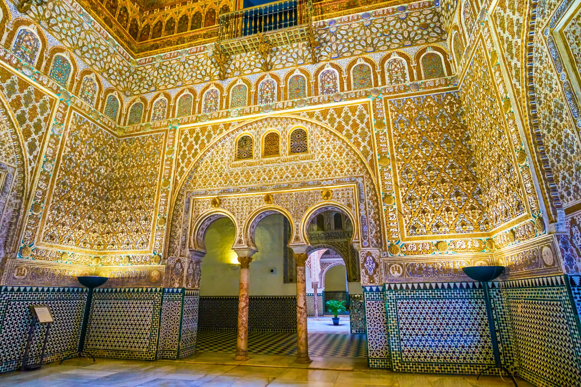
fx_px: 290
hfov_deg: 90.0
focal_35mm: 18
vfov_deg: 67.4
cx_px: 290
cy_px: 194
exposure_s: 1/60
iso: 1000
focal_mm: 12
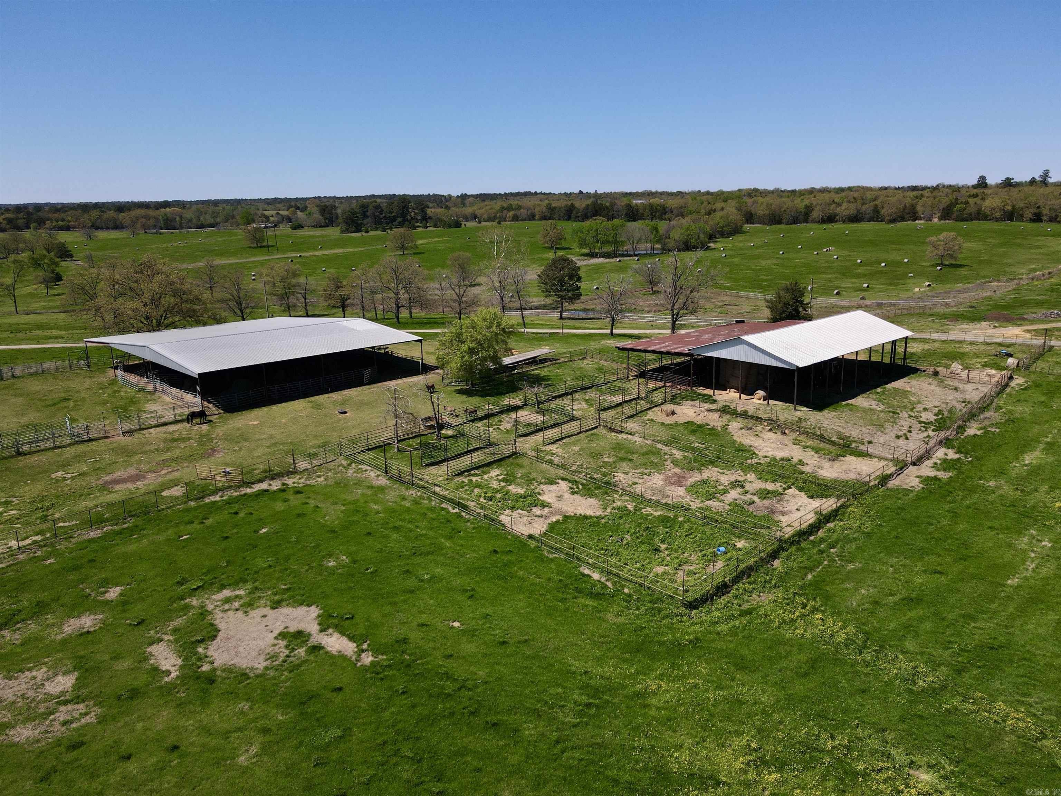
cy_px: 398
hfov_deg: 71.6
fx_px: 736
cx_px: 530
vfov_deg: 56.8
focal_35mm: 24
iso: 100
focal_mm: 4.5
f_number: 2.8
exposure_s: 1/1250
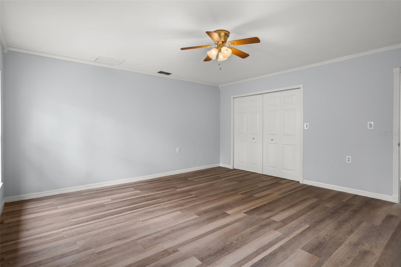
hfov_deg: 93.3
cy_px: 134
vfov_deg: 70.4
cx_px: 200
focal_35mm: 17
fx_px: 189
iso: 320
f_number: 8
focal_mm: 17
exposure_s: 3.2
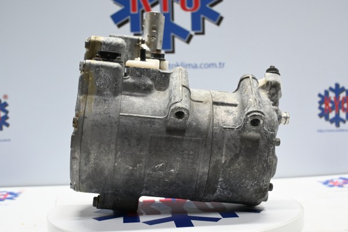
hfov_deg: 38.9
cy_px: 116
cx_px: 174
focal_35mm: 51
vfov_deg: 26.5
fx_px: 493
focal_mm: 34
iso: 1000
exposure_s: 1/50
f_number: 5
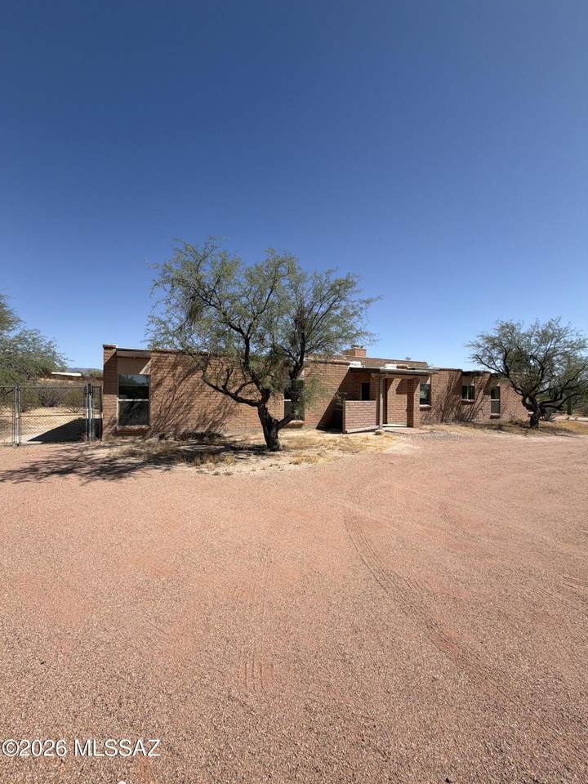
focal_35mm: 14
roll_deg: -0.4
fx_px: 317
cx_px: 294
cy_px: 392
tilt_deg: +0.3
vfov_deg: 102.1
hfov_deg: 85.7
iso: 20
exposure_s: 1/955
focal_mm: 2.22
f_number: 2.2
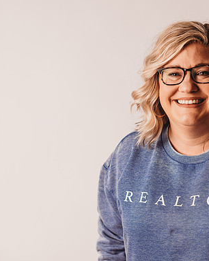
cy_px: 131
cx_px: 136
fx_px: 935
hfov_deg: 12.7
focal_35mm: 121
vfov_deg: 15.9
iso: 100
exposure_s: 1/160
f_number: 2.5
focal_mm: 85
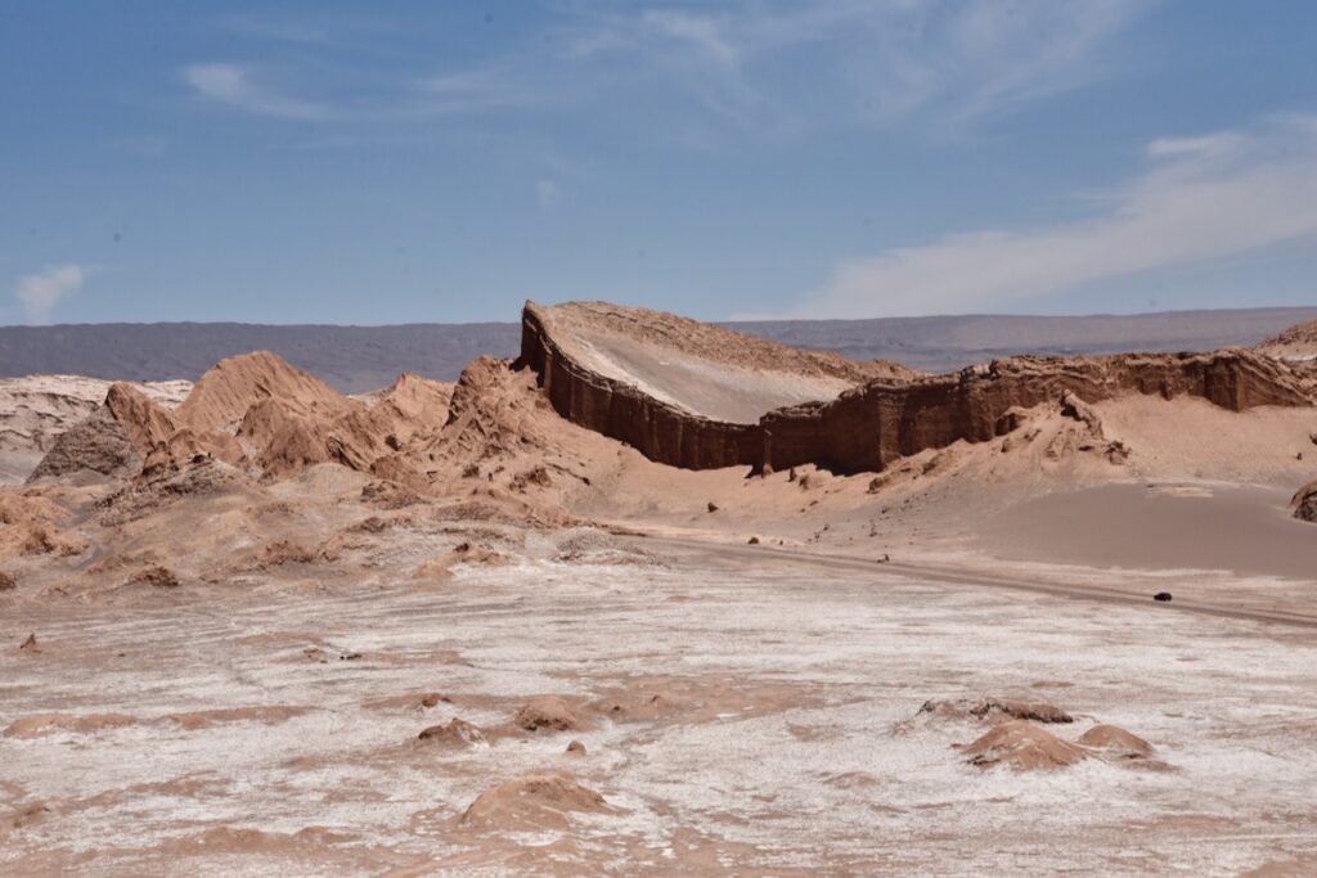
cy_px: 439
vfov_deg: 18.9
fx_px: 2634
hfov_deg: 28.1
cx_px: 658
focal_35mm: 72
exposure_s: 1/3200
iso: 640
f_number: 10
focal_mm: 72
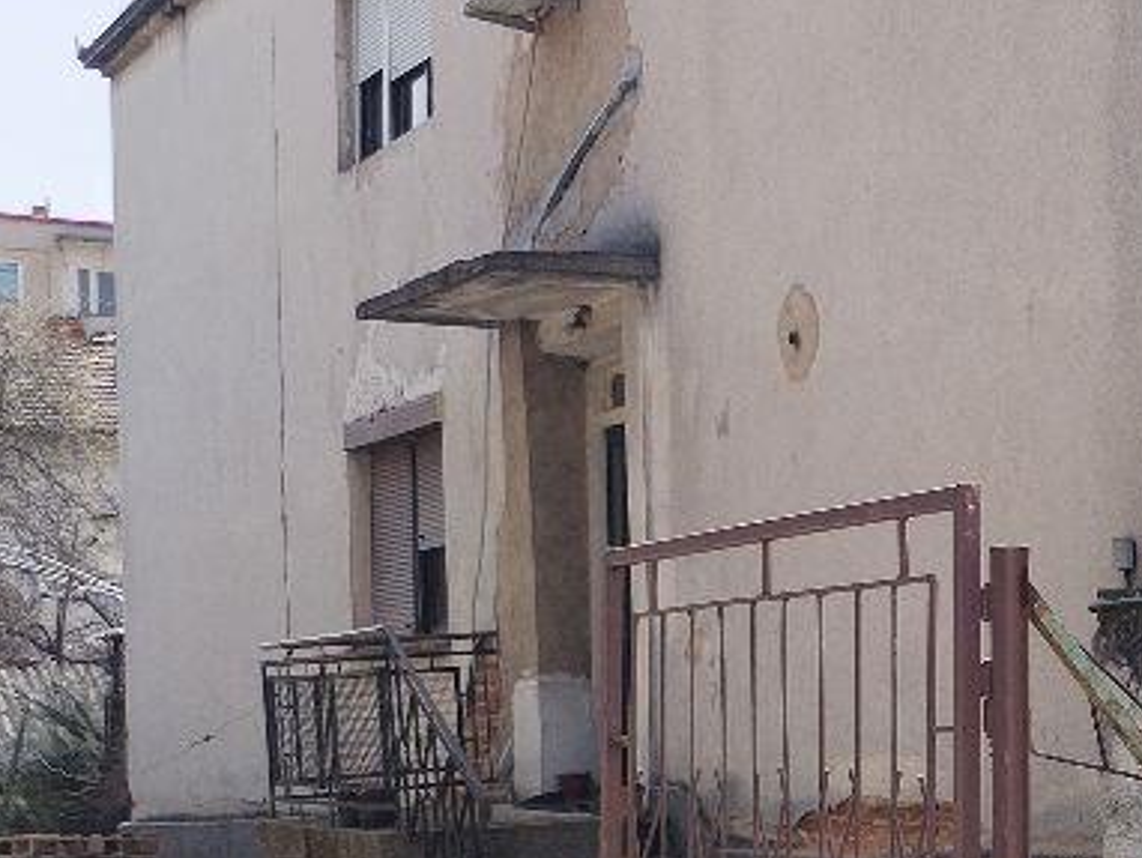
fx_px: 3004
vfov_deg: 15.9
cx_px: 1160
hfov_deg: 20.8
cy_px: 852
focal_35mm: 91
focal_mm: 4.75
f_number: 1.8
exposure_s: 1/2384
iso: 100
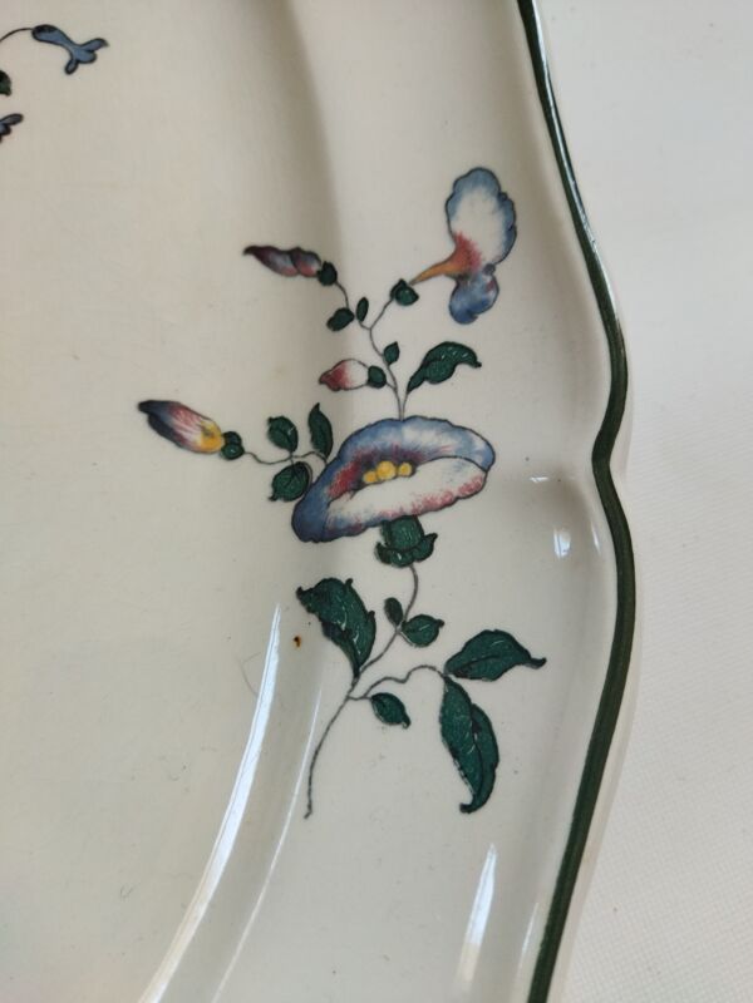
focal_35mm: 27
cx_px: 376
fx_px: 783
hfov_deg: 51.4
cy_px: 502
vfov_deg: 65.3
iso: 113
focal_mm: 4.71
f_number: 1.79
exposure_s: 1/50
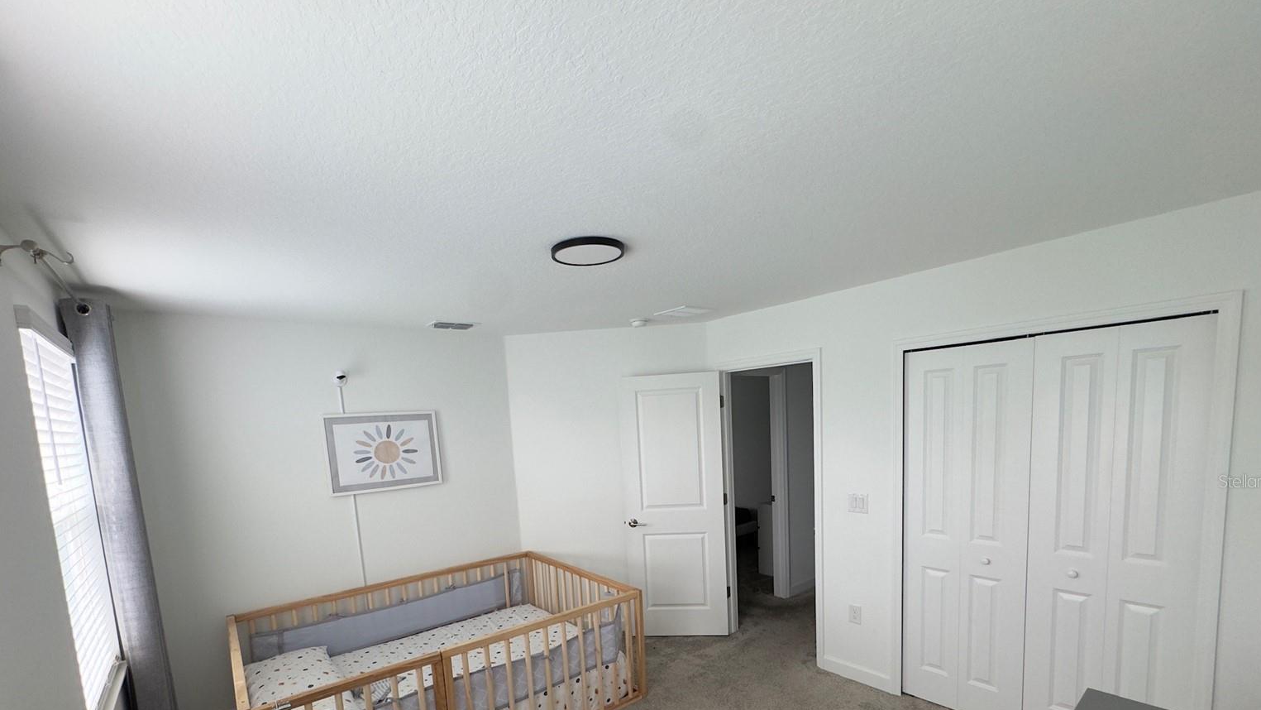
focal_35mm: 16
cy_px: 481
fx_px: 535
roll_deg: +3.0
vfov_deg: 65.1
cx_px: 635
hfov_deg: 99.4
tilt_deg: -7.2
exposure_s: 1/99
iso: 64
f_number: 2.2
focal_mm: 2.22
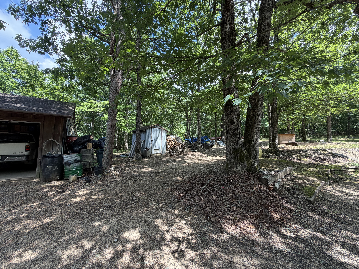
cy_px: 134
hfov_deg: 102.1
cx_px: 180
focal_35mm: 14
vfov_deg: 85.7
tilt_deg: +3.8
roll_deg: -1.3
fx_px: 145
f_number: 2.2
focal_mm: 2.22
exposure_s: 1/187
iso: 40
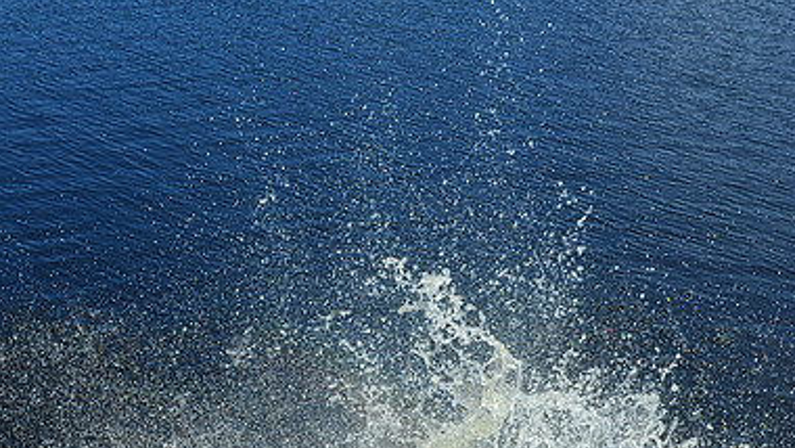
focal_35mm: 67
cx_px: 400
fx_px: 1413
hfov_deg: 31.4
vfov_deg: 18.0
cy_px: 299
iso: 400
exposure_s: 1/400
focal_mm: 28
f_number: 10
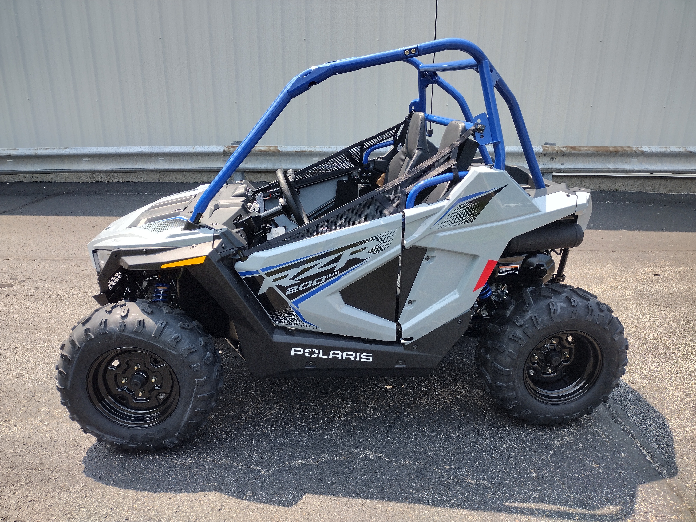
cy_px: 261
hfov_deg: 65.3
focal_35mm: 27
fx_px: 543
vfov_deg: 51.4
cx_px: 348
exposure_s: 1/753
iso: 100
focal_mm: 4.71
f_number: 1.7
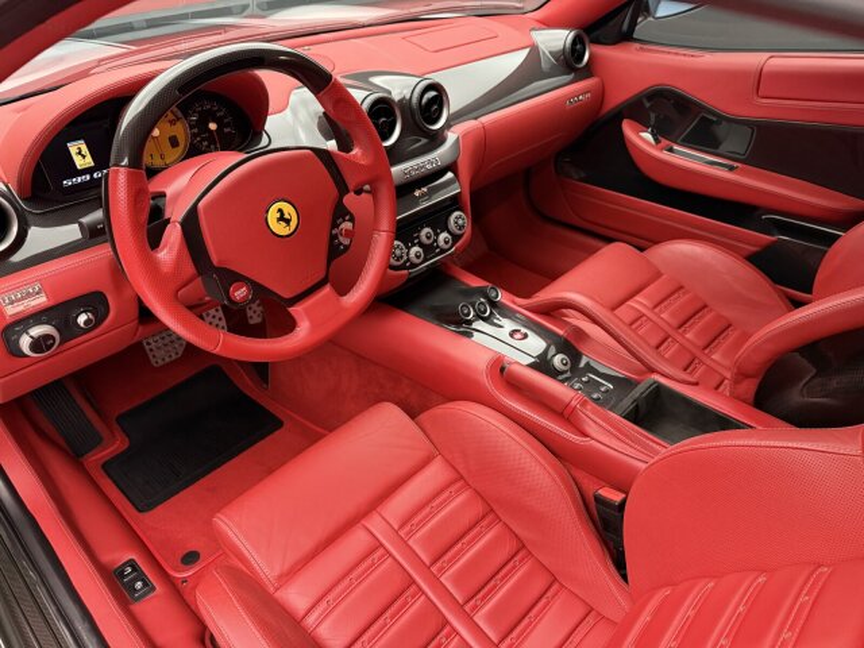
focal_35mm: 24
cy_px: 324
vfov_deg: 56.8
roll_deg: +0.5
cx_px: 432
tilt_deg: -34.9
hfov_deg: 71.6
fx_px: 599
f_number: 1.78
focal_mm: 6.76
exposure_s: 1/50
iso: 640
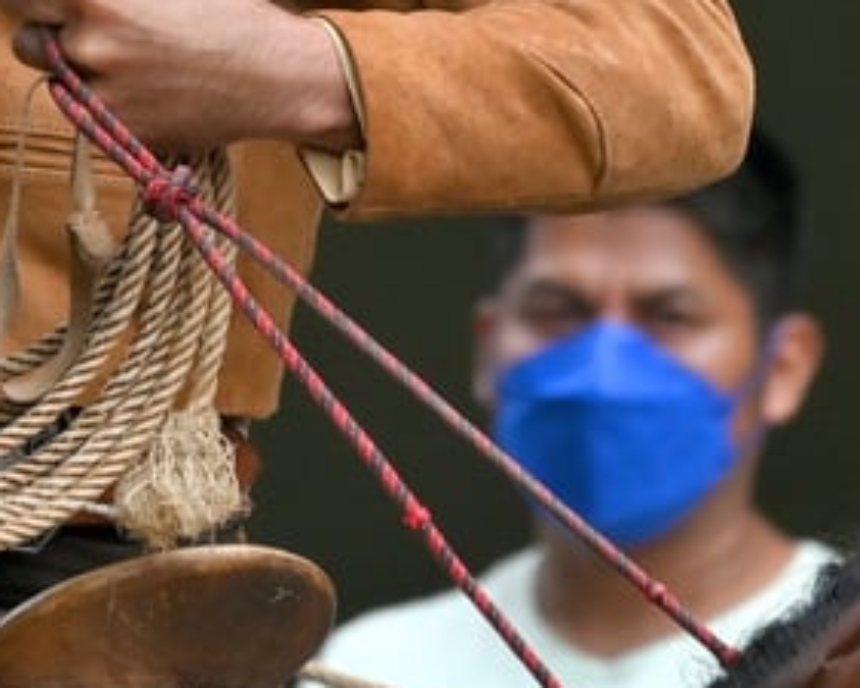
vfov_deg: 1.3
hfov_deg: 1.6
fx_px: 30630
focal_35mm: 1203
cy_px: -110
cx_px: 398
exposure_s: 1/2500
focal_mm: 300
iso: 800
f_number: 5.6
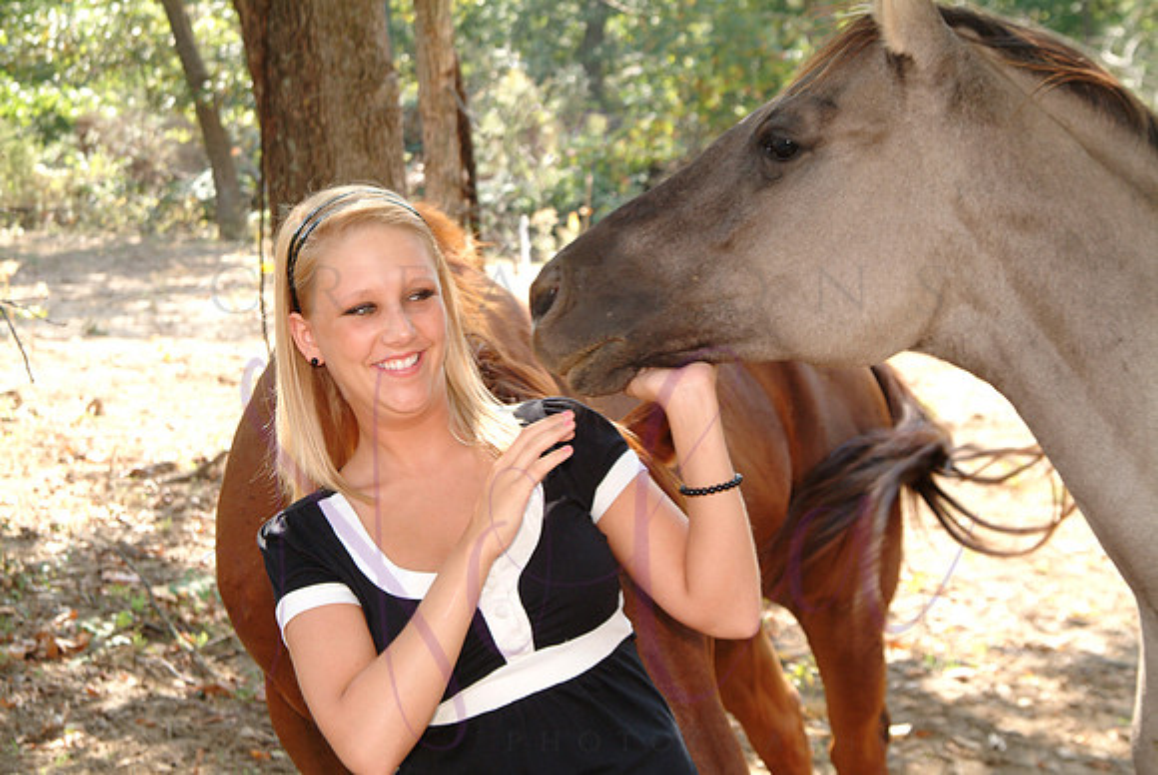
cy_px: 388
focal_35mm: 72
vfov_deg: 19.0
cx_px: 579
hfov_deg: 28.0
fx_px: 2318
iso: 400
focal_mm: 48
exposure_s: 1/125
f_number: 5.6
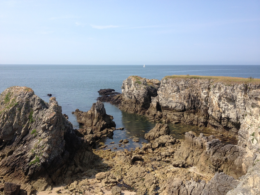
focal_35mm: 35
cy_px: 98
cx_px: 130
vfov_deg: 40.7
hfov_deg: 52.6
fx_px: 263
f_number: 2.4
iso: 50
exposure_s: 1/1381
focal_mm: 4.28
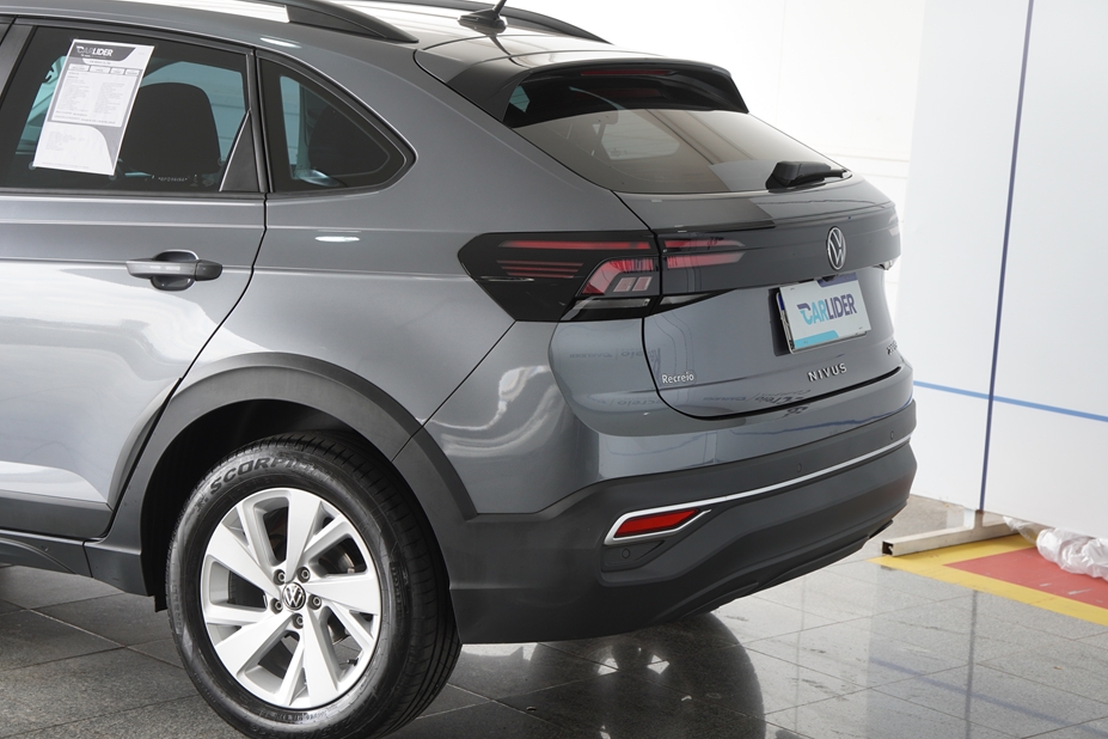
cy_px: 349
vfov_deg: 18.3
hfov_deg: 27.1
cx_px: 549
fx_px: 2294
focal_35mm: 75
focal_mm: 45
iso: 125
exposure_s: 1/80
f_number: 4
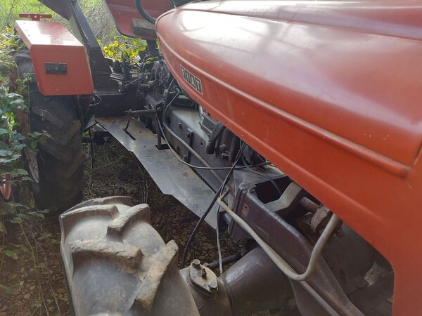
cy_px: 158
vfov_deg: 56.8
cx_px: 211
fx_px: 293
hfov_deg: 71.6
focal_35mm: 24
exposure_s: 1/60
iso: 64
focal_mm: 5.23
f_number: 1.8
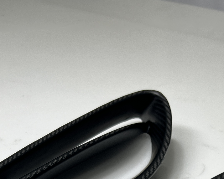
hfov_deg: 21.7
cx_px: 100
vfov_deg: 16.3
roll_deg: -0.9
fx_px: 583
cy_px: 248
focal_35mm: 88
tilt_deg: -35.5
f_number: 1.5
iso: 50
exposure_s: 1/588
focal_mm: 5.7
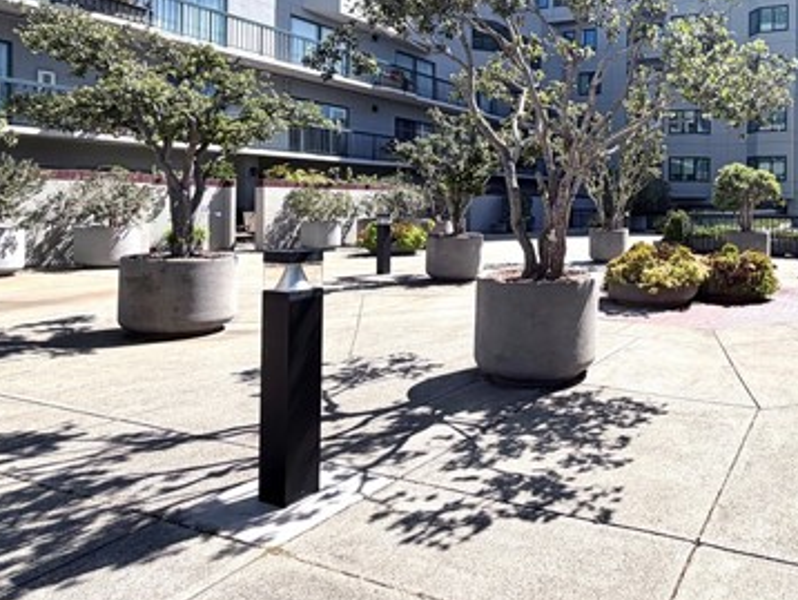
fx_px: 577
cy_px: 205
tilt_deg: -0.2
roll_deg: -0.8
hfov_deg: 62.2
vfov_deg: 54.0
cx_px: 662
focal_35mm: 25
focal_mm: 2.22
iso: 25
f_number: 2.2
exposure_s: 1/770
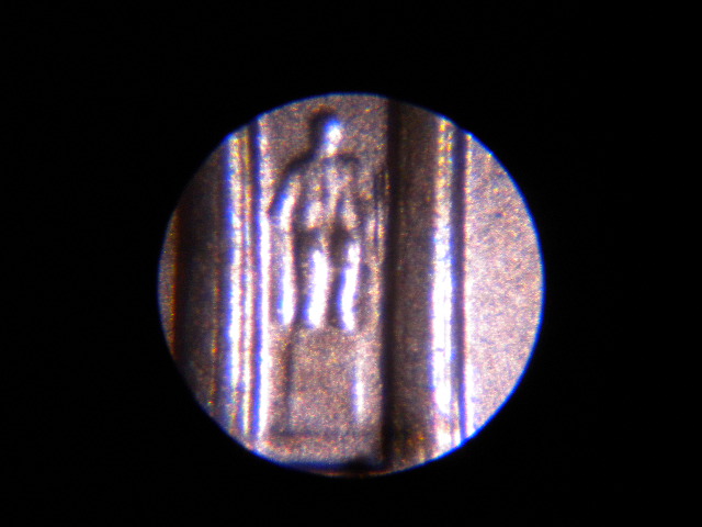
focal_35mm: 41
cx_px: 351
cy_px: 264
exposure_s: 1/60
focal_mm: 7.4
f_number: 3.5
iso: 295
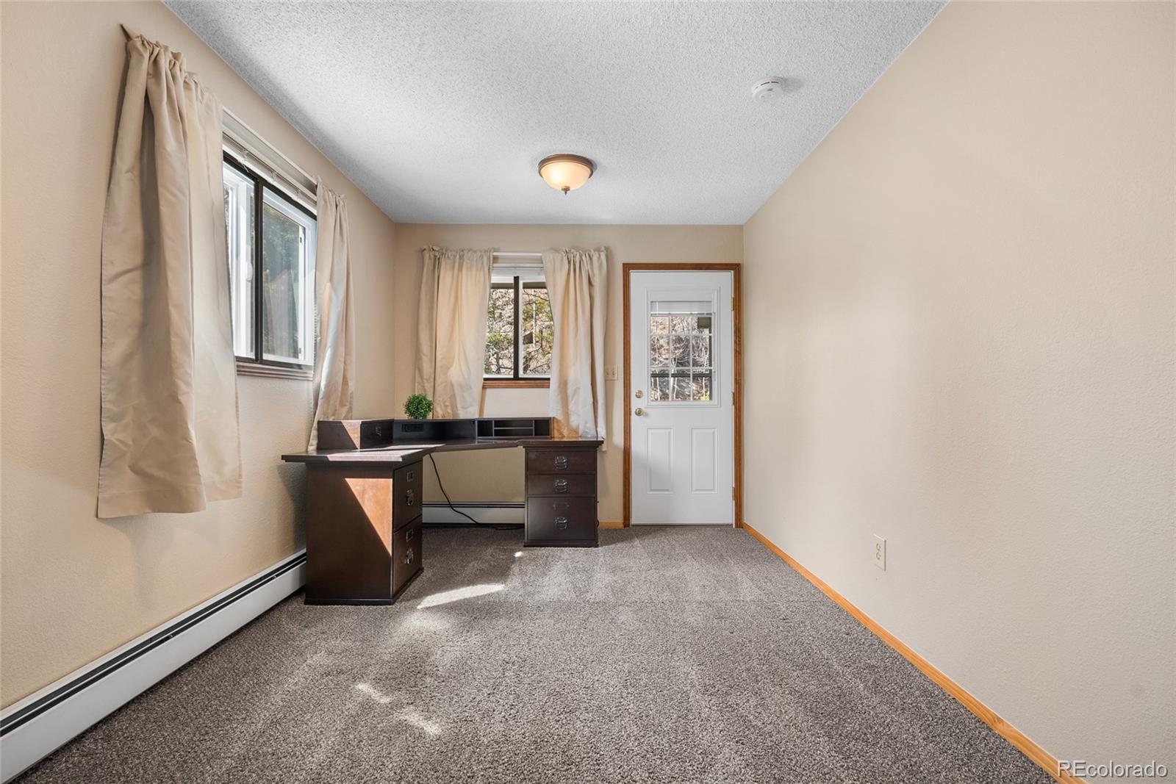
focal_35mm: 16
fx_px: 523
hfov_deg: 96.7
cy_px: 392
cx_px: 588
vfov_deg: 73.8
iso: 200
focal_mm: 16
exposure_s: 1/50
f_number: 8
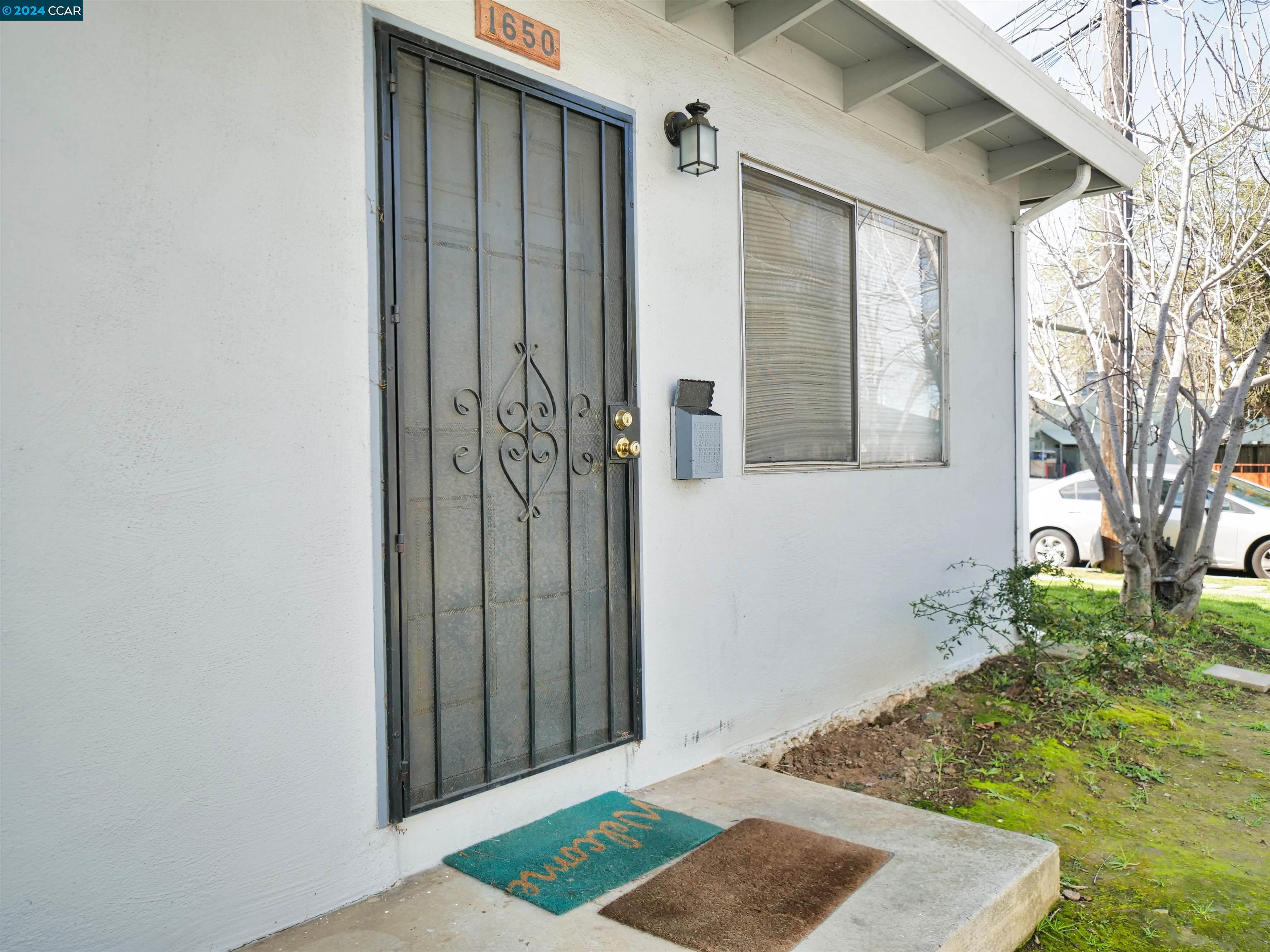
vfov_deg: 53.1
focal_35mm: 26
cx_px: 635
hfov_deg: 67.3
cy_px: 476
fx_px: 954
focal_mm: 13
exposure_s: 1/640
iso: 200
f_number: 2.8
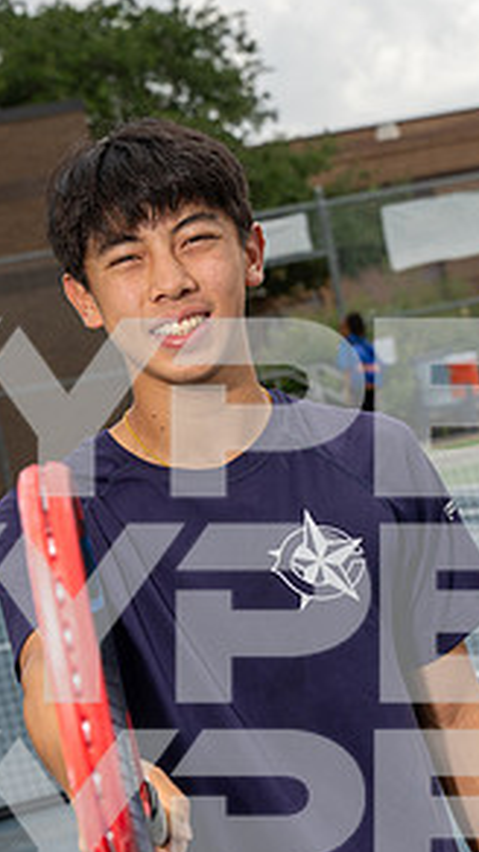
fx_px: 2554
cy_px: 616
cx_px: 143
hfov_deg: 10.7
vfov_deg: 18.9
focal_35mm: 113
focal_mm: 70
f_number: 8
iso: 100
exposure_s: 1/250
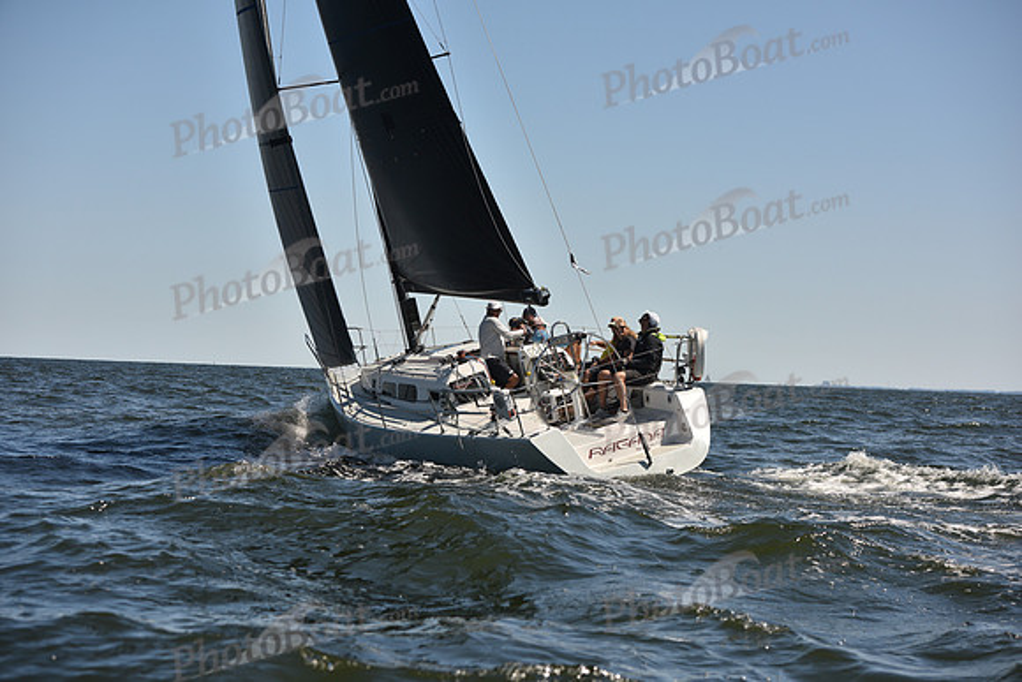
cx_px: 511
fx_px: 1988
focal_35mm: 70
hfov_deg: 28.8
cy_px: 341
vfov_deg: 19.5
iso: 250
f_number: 4.5
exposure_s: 1/1600
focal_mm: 70
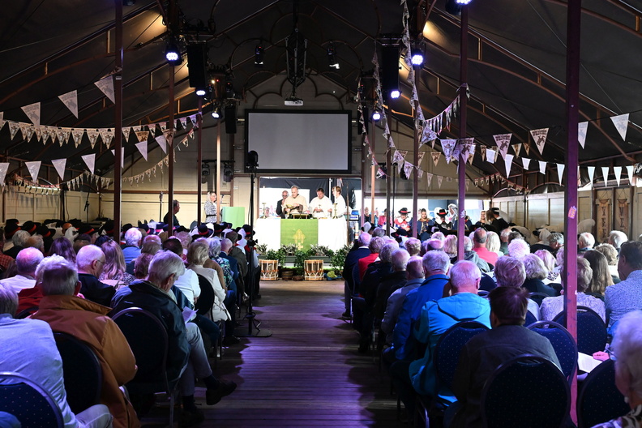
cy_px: 214
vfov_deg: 33.4
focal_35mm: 40
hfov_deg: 48.5
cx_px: 321
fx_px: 713
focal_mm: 40
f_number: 5.6
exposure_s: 1/80
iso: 6400
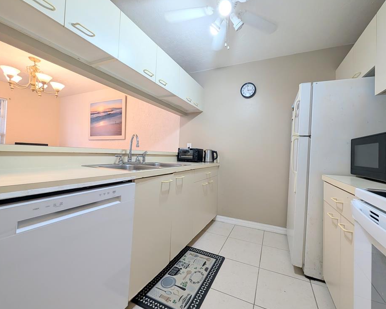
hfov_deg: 104.6
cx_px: 208
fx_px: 149
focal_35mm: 13
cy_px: 150
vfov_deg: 92.2
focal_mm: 2.02
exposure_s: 1/120
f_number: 1.7
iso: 74
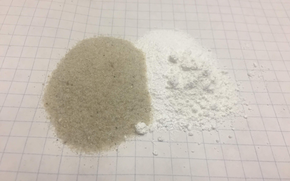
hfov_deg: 61.2
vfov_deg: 40.6
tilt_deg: -52.9
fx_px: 245
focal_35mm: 31
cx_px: 145
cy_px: 99
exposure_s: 1/30
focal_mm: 4.15
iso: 50
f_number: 2.2
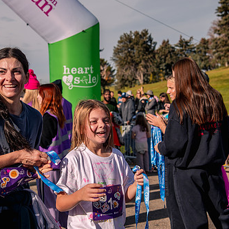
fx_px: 576
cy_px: 101
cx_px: 86
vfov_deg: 22.5
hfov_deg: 22.4
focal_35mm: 77
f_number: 5.6
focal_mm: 52
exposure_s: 1/1600
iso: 200
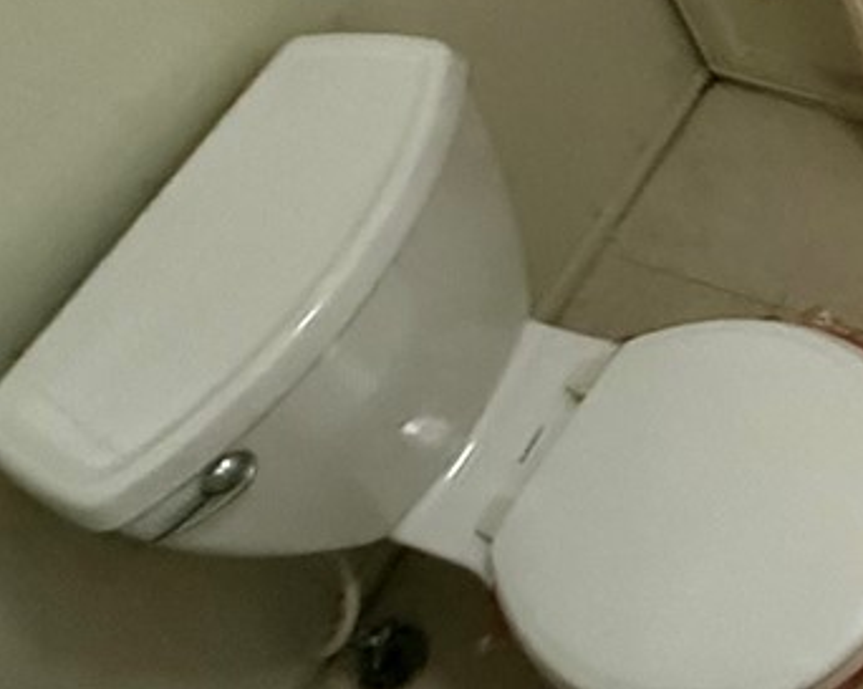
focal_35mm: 64
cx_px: 1330
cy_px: -298
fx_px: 1633
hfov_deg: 23.2
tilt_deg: -44.5
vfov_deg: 20.8
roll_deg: +2.2
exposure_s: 1/60
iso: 1000
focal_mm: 2.22
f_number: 2.2
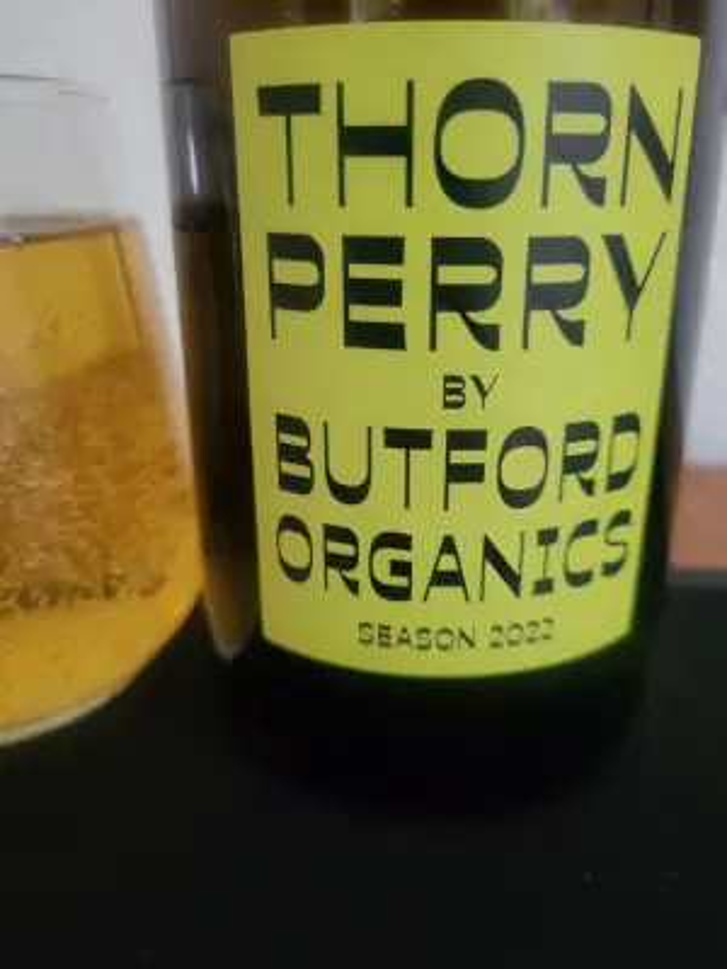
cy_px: 484
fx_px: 728
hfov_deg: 53.1
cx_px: 364
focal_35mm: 26
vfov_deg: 67.3
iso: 800
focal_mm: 5.4
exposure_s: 1/25
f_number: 1.8
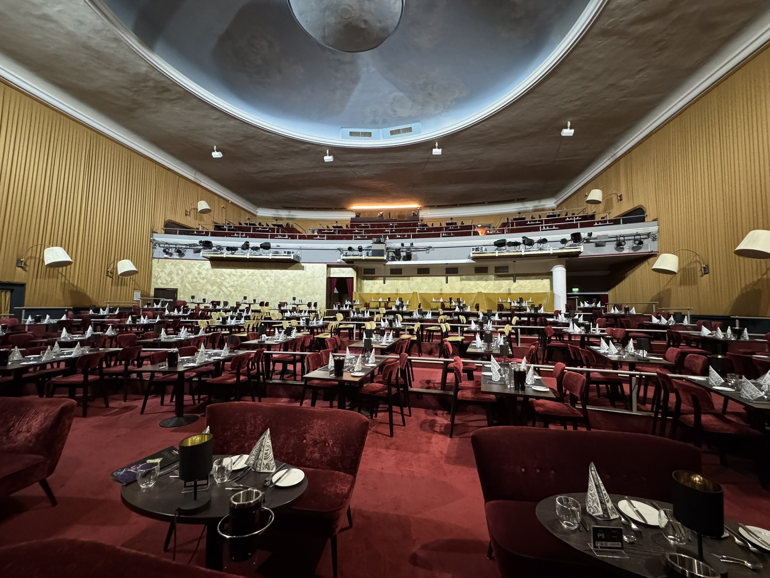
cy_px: 289
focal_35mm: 14
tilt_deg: +2.5
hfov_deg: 102.1
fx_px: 311
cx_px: 385
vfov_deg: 85.7
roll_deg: -0.8
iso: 1000
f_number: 2.2
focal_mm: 2.22
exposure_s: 1/50
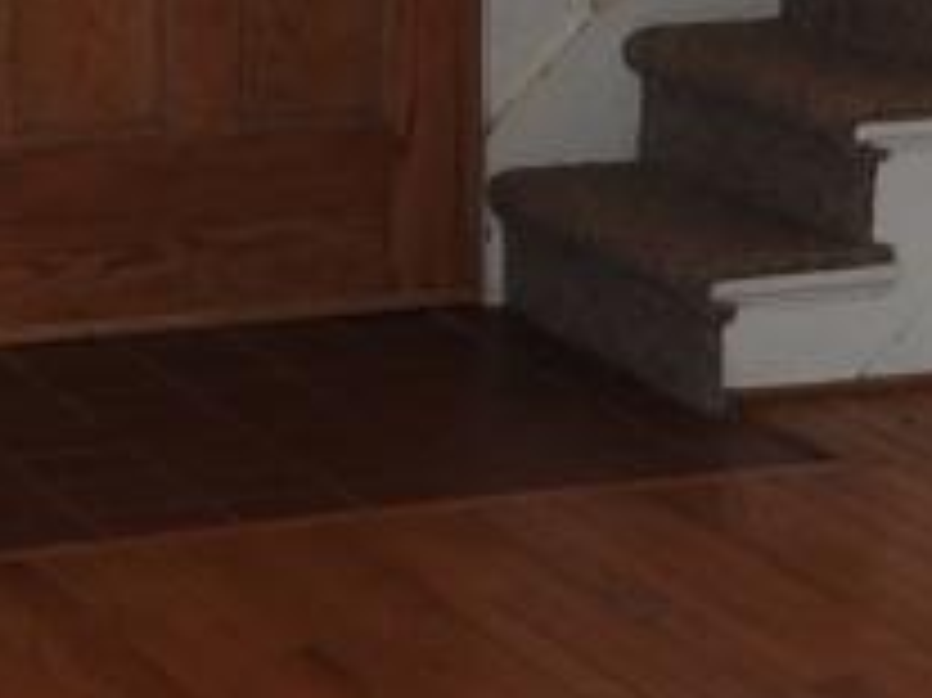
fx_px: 4655
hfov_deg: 11.1
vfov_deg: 8.4
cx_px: 1247
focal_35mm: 173
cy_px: -369
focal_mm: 6.3
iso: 200
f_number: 3.8
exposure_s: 1/30
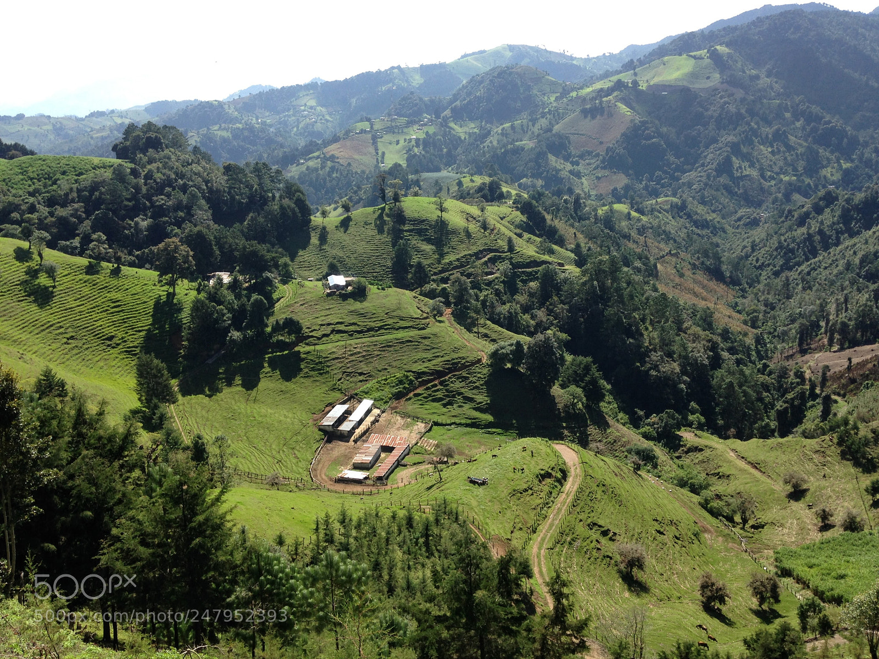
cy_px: 330
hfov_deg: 55.4
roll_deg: +1.6
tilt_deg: -18.2
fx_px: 838
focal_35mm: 33
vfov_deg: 42.9
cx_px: 440
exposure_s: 1/809
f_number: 2.4
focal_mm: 4.12
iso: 50
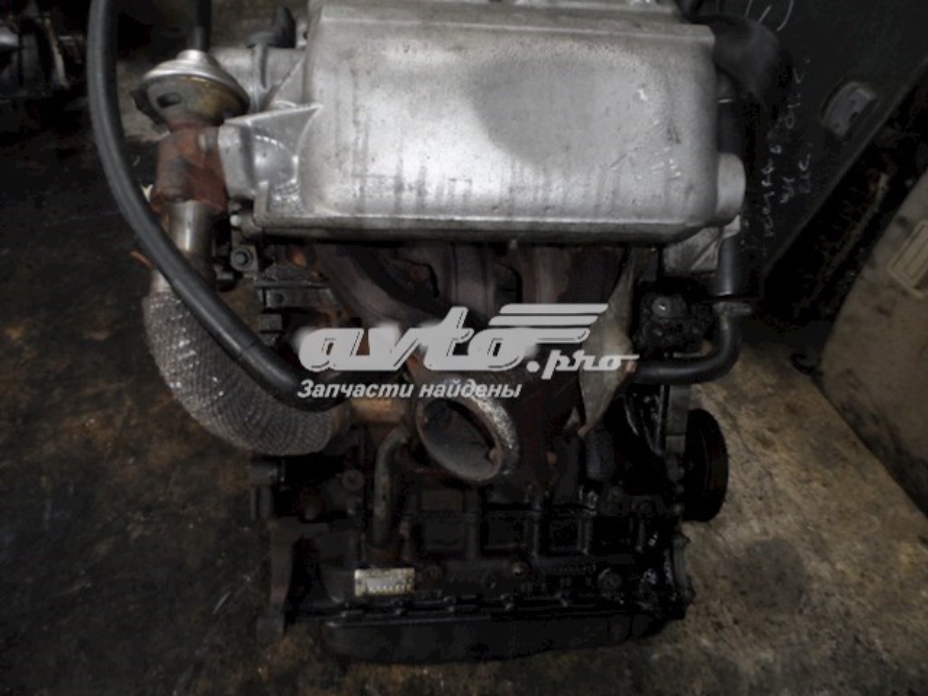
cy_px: 348
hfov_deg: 71.6
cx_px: 464
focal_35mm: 24
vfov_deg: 56.8
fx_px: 643
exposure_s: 1/30
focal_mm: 4
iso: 400
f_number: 3.2
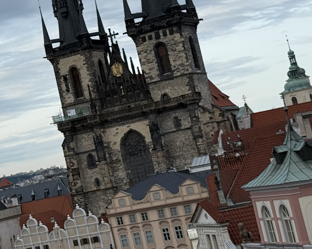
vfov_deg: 13.7
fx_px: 1034
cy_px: 37
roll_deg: +11.2
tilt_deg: +9.5
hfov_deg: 16.6
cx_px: -33
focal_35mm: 112
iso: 64
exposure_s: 1/1513
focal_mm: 6.76
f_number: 1.78
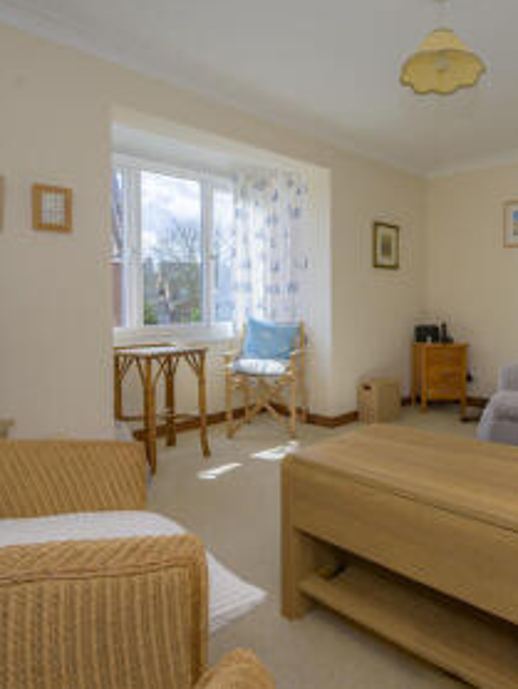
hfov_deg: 56.8
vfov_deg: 73.6
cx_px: 369
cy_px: 304
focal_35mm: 23
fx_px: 458
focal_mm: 14
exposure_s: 1/800
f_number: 7.1
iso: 320
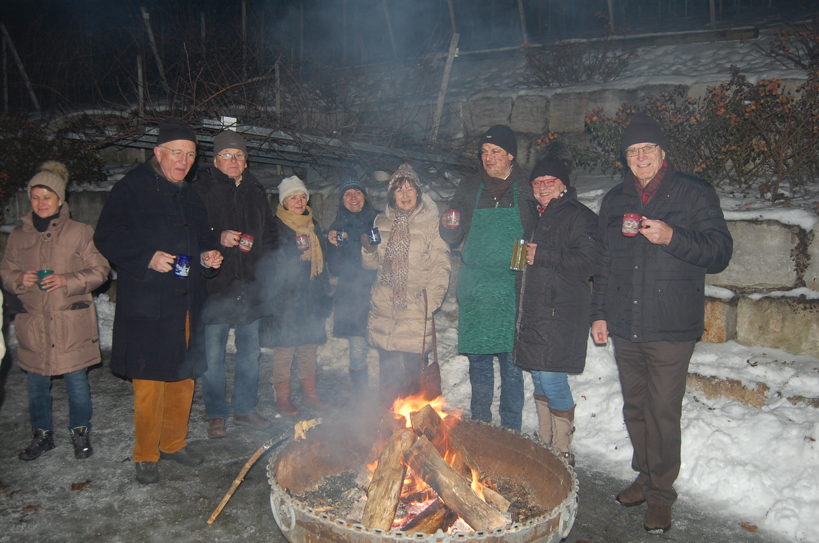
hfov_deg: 62.0
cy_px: 272
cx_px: 410
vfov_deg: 43.5
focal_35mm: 30
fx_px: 681
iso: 400
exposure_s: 1/60
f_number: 3.8
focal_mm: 20
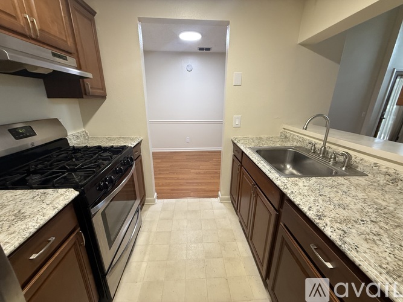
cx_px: 202
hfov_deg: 102.1
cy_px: 151
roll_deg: -0.3
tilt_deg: -16.8
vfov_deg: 85.7
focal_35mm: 14
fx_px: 163
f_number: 2.2
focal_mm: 2.22
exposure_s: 1/60
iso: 250
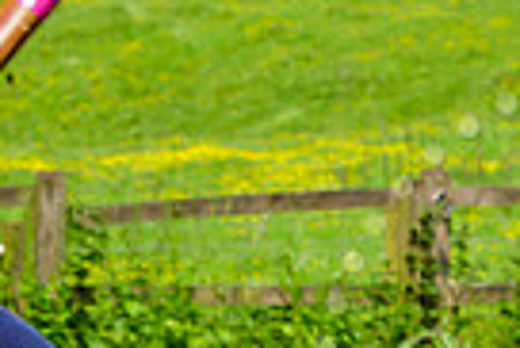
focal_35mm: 266
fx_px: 3846
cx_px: 673
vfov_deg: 5.2
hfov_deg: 7.6
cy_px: 289
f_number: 4.7
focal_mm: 28
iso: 200
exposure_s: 1/1000
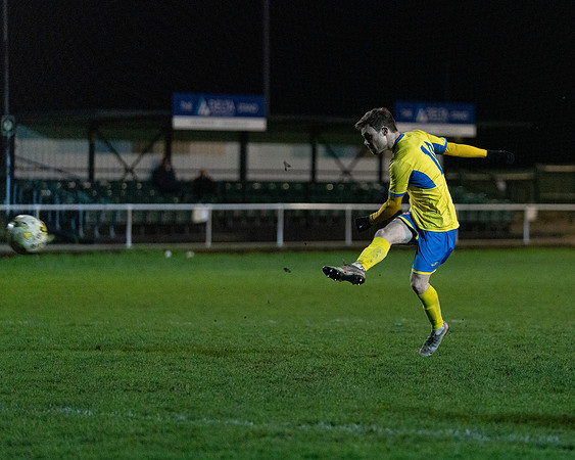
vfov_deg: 8.0
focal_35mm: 193
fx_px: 3277
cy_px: 211
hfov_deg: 10.0
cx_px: 391
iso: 5000
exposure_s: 1/640
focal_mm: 150
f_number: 2.8
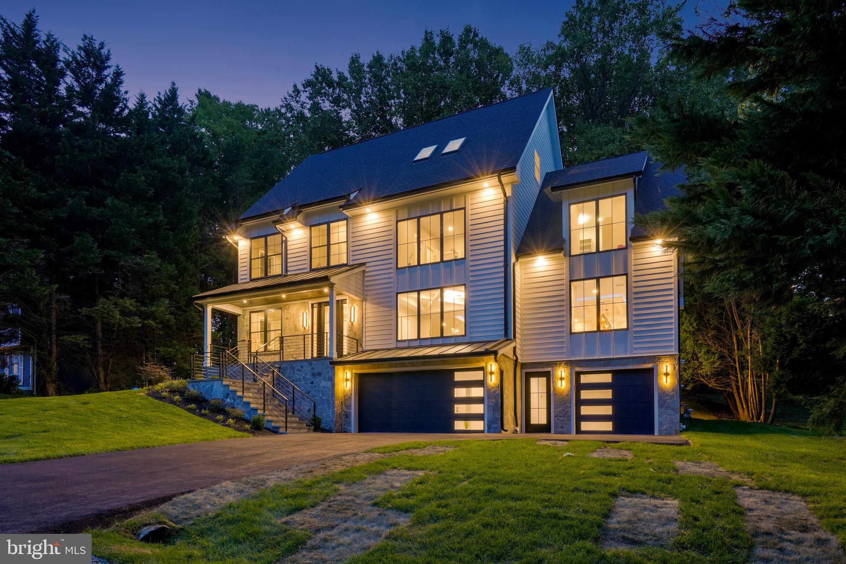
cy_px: 282
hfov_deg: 86.9
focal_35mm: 19
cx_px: 423
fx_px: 446
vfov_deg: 64.5
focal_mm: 19
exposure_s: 1/4
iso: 1250
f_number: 8
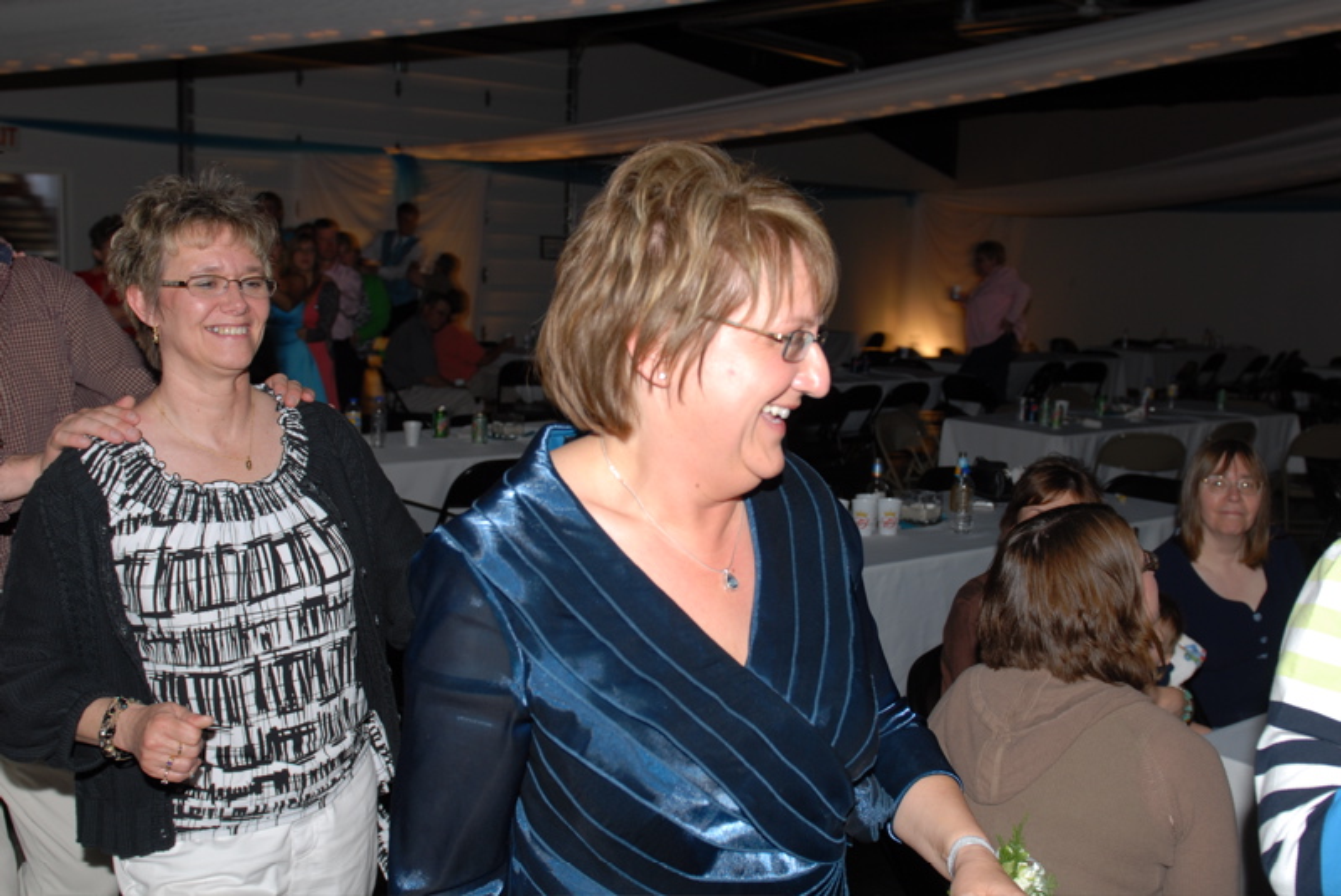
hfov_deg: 53.1
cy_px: 448
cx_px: 670
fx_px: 1342
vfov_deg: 36.9
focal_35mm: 36
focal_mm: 24
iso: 100
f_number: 4
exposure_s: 1/60
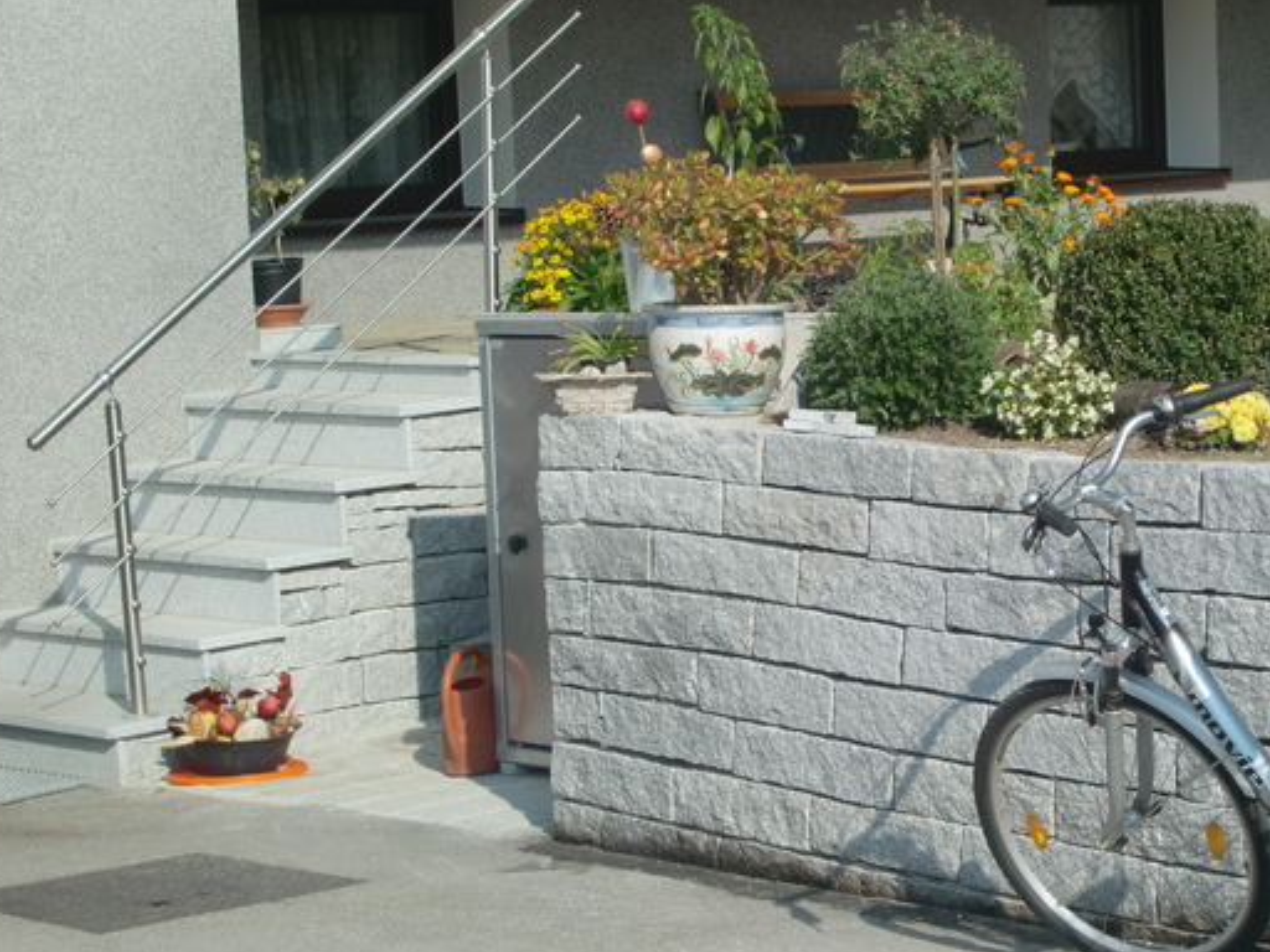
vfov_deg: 13.7
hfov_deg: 18.2
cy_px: 512
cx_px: 791
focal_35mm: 108
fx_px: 3962
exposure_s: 1/500
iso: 64
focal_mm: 13.9
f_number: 4.6
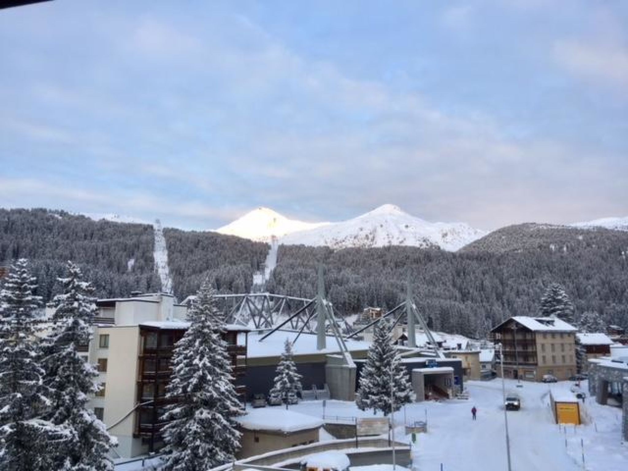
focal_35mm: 29
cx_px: 314
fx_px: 526
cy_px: 236
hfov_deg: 61.7
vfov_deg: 48.2
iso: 32
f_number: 2.2
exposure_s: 1/109
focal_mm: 4.15
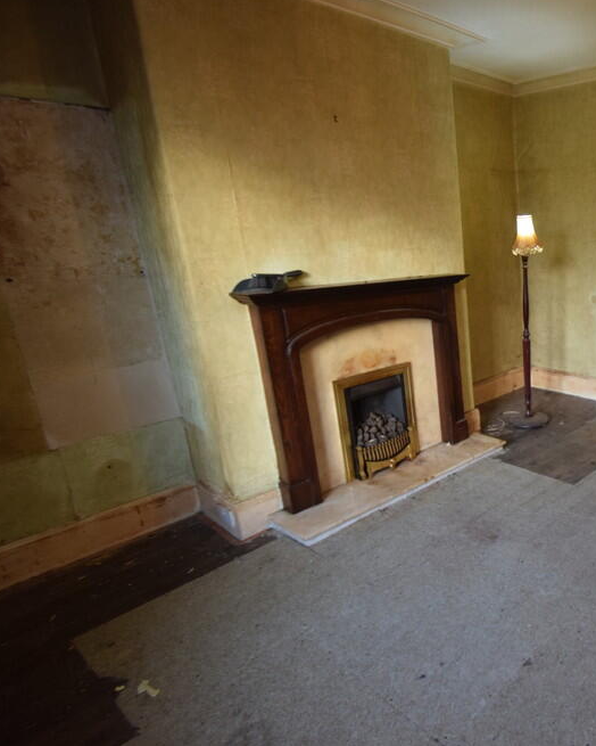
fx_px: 485
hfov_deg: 52.4
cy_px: 364
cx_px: 574
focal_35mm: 22
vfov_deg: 75.0
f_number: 3.5
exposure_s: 1/60
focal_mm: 10
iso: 1000
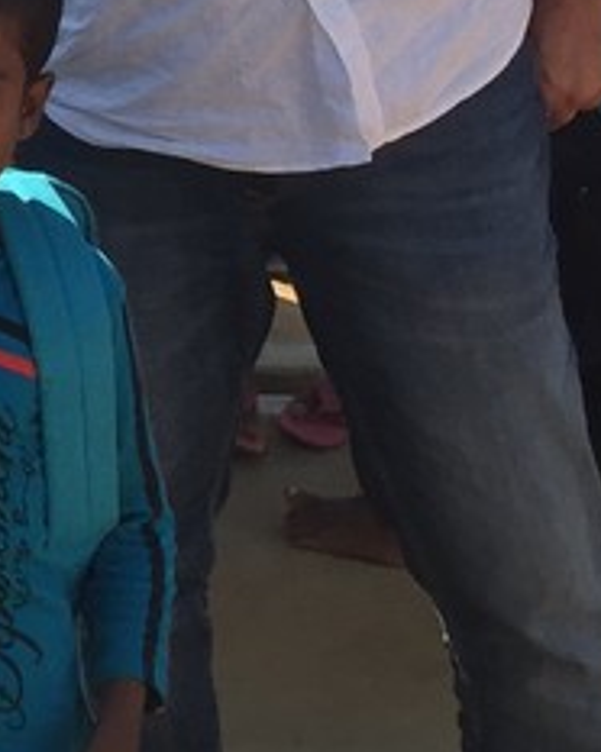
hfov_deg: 9.8
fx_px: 3250
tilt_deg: -5.1
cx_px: -624
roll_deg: -0.3
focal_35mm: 146
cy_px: -271
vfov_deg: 12.7
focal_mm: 4.15
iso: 32
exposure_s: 1/1799
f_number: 2.2
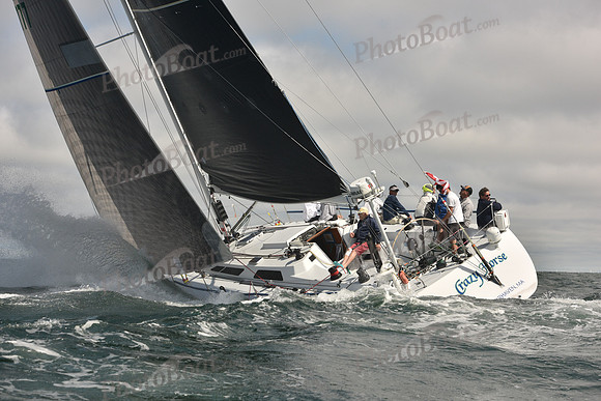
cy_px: 200
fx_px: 1169
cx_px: 300
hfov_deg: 28.8
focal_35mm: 70
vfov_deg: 19.5
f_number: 7.1
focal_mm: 70
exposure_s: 1/800
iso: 320
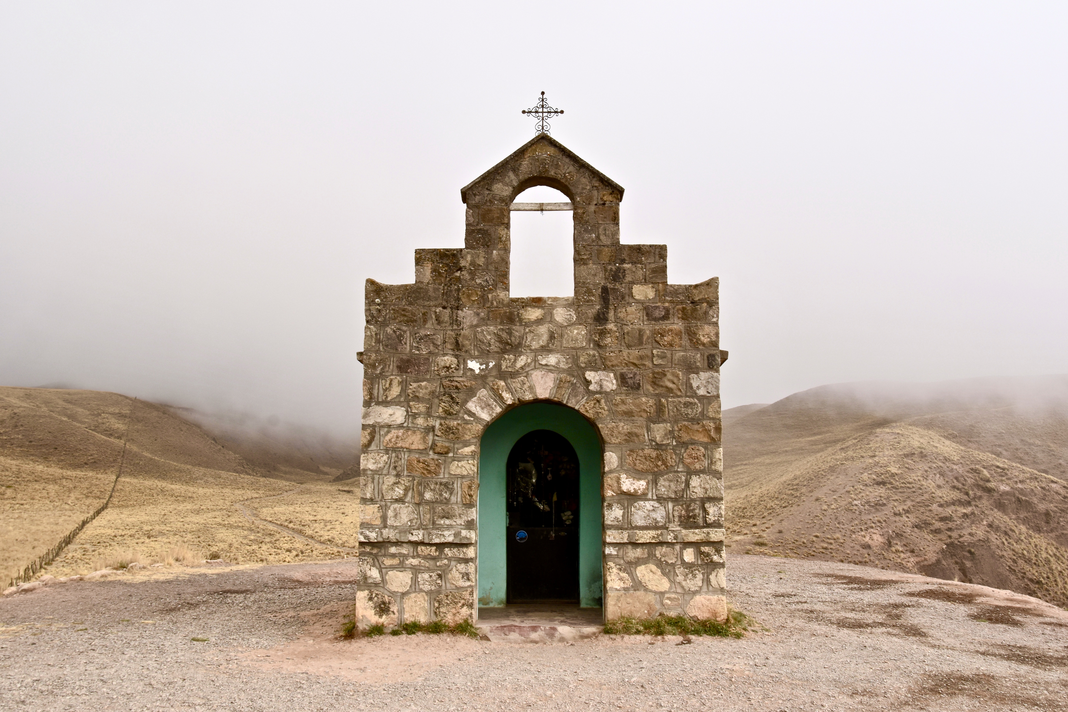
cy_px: 356
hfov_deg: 61.9
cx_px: 534
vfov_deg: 43.6
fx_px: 890
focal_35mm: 30
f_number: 14
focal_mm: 20
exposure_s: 1/160
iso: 250
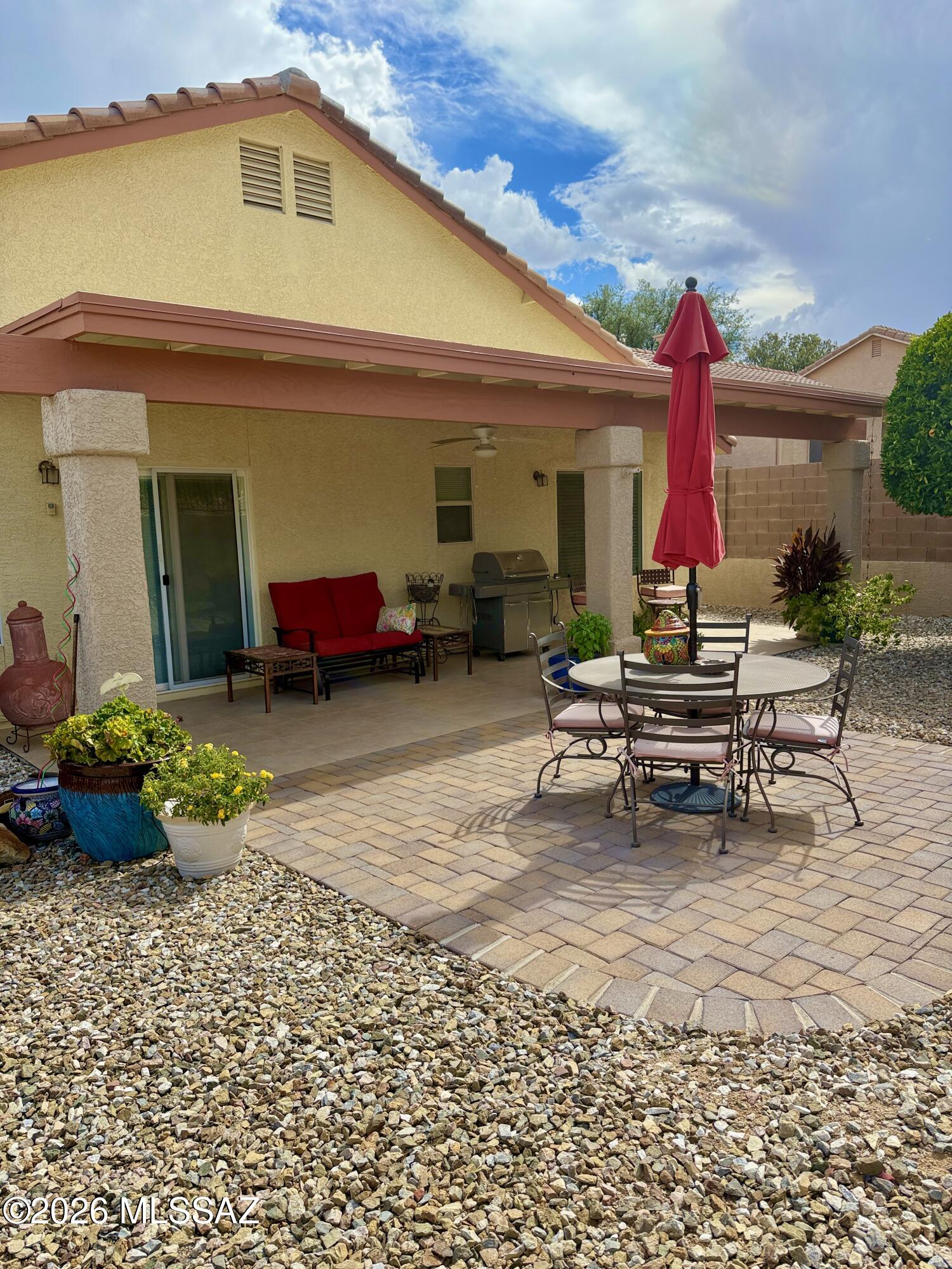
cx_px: 476
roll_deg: +1.6
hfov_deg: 56.8
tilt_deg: -8.3
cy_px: 634
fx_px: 880
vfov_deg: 71.6
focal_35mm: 24
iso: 100
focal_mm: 6.76
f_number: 1.78
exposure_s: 1/3425
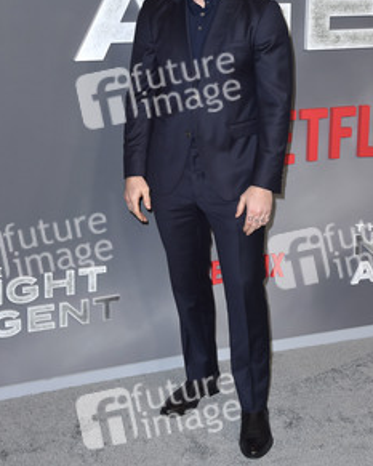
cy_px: 171
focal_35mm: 58
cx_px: 206
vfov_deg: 32.3
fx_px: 800
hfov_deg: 26.2
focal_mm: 45
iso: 400
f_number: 6.3
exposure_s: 1/250
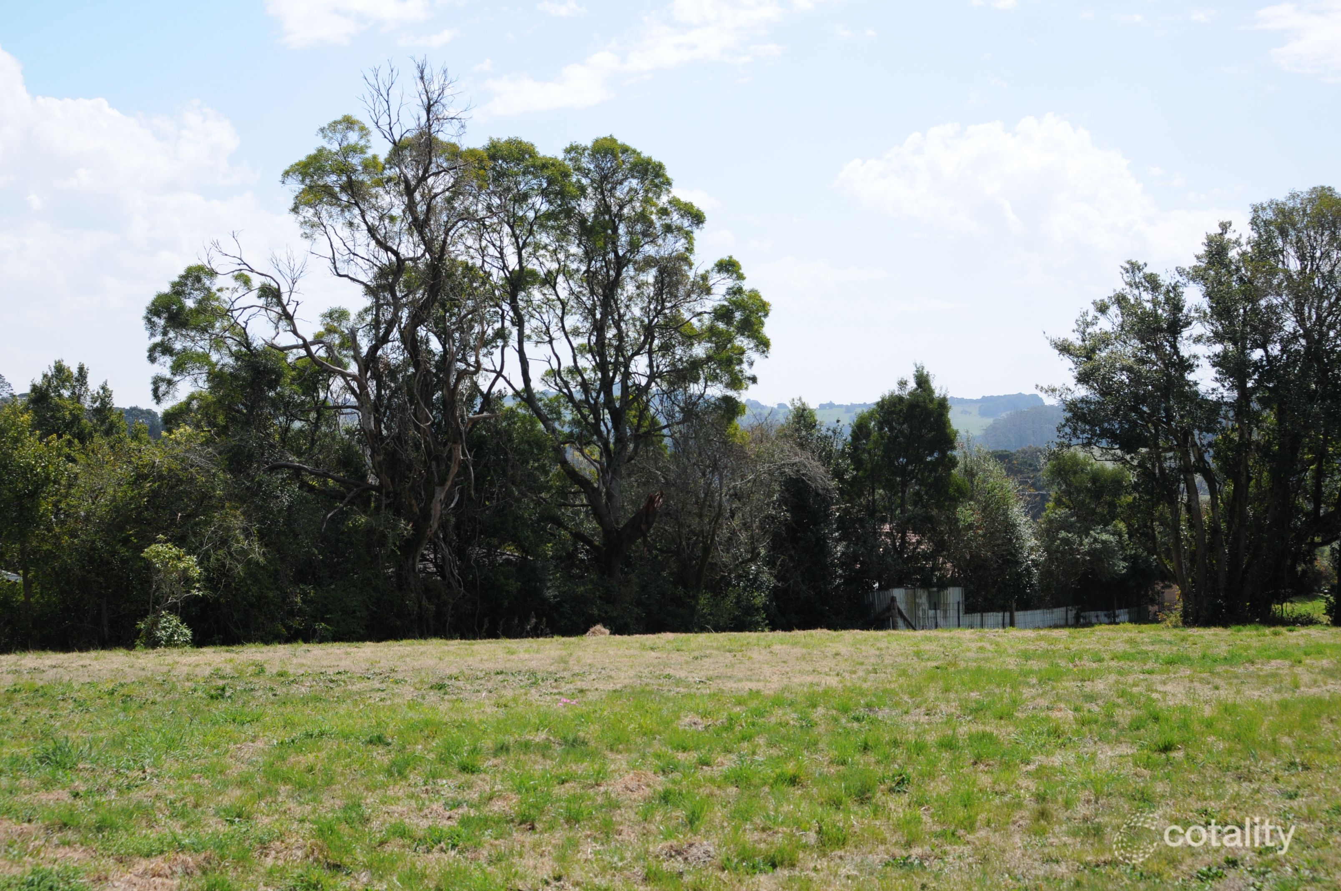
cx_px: 670
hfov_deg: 46.4
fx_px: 1563
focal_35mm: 42
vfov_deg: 31.8
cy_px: 446
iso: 400
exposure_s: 1/4000
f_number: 4.5
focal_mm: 28
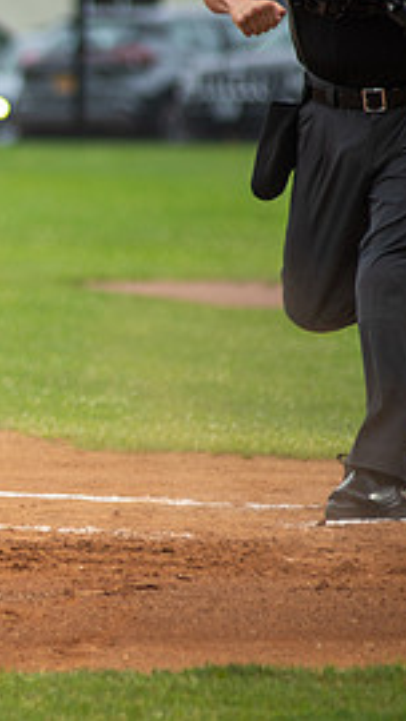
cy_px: 341
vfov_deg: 3.8
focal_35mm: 569
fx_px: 10883
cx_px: -434
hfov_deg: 2.1
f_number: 2.8
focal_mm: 200
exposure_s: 1/200
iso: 100
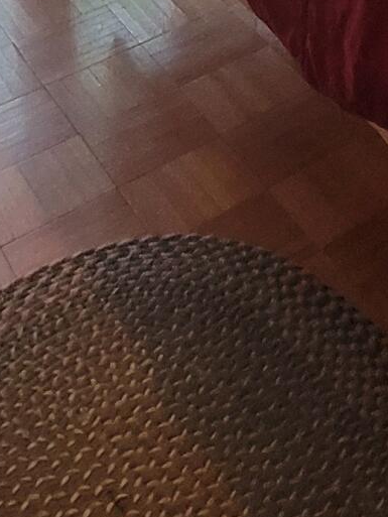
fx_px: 1135
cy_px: -575
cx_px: 675
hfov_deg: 16.5
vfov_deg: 17.0
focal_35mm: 76
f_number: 2.2
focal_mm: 2.2
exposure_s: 1/40
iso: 320
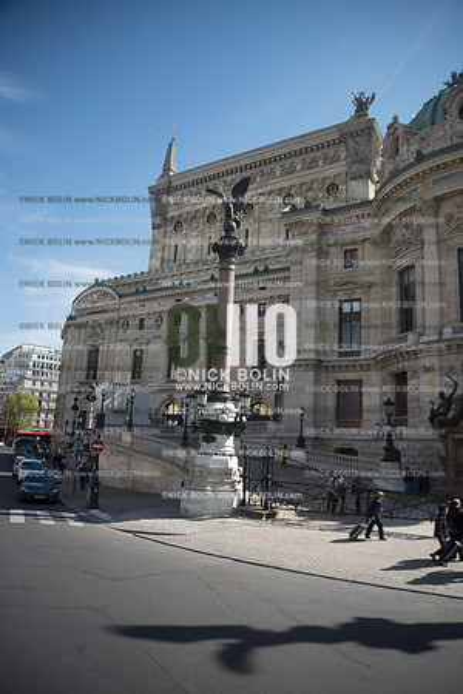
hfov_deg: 53.1
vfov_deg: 73.7
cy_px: 347
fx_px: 463
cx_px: 232
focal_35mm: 24
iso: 200
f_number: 2.8
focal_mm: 24
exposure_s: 1/1000
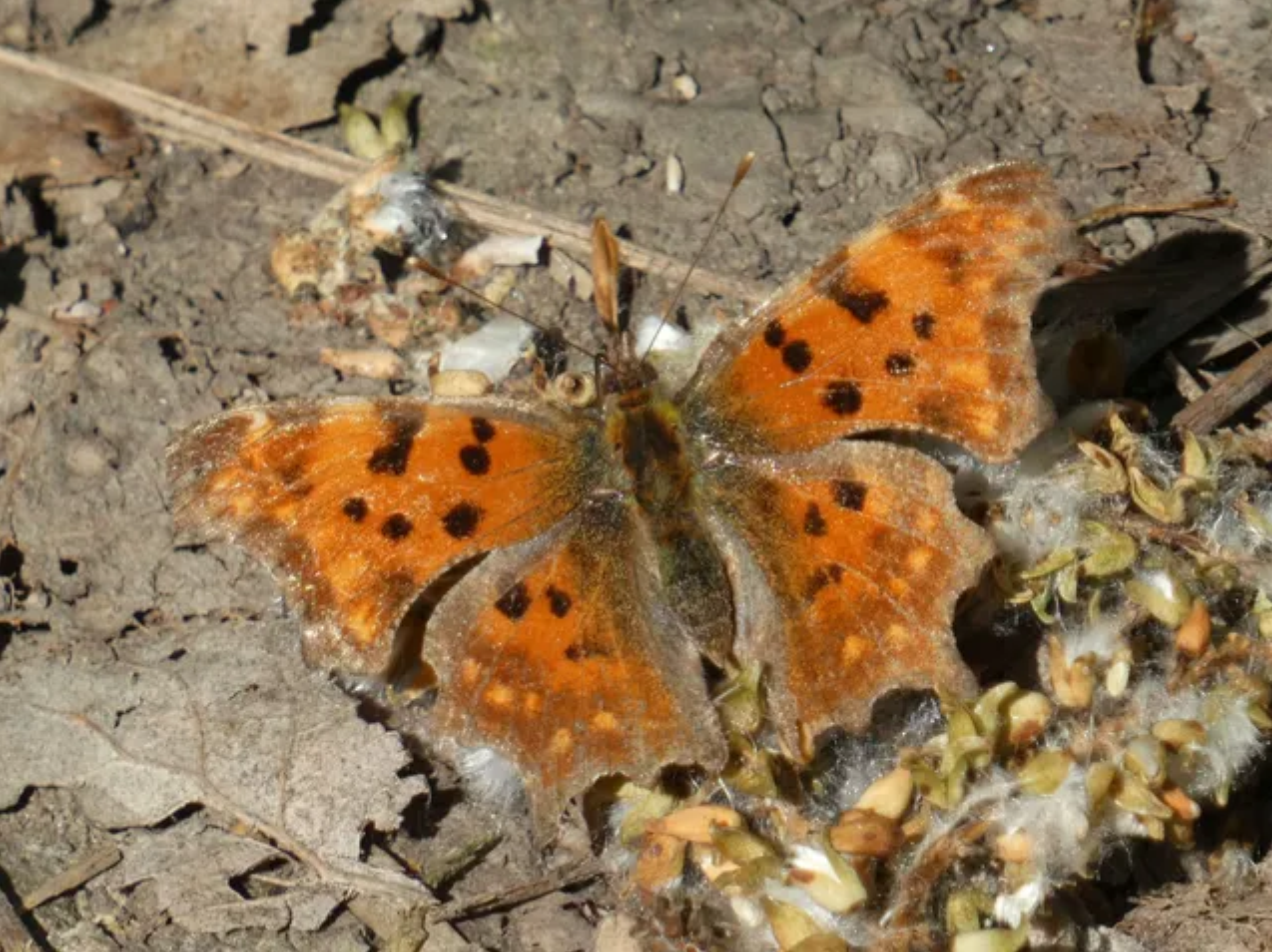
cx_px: 637
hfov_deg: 2.7
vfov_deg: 2.0
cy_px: 475
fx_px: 27213
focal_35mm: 741
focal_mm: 132.1
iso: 80
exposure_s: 1/250
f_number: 5.6
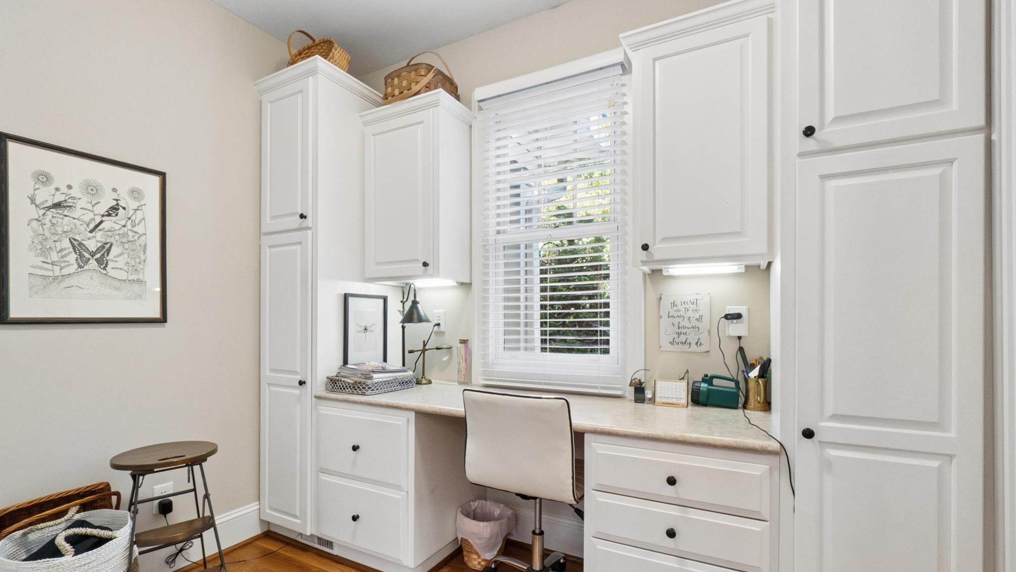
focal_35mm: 16
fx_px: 431
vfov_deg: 66.6
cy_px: 333
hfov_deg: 99.4
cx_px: 505
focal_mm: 10
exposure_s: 1/20
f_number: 16
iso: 6400
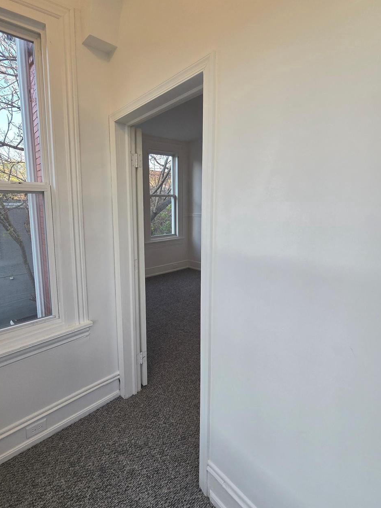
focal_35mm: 16
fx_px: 235
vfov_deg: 94.4
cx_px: 159
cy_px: 241
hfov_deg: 77.5
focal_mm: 2.2
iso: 50
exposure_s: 1/184
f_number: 2.2
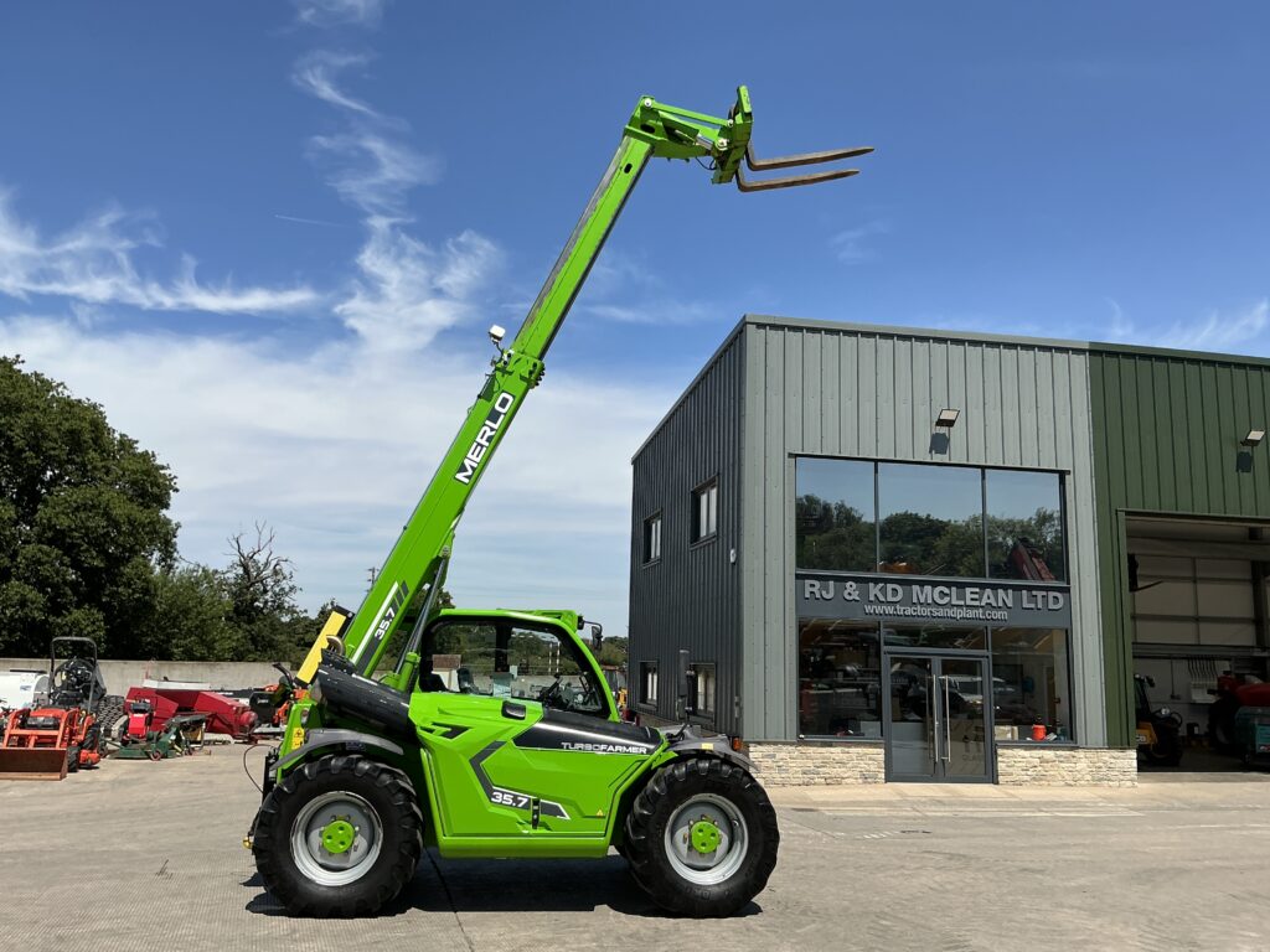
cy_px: 476
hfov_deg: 63.4
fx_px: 1027
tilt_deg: +10.5
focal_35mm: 28
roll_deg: -1.6
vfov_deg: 49.7
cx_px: 635
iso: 25
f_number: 1.8
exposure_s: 1/2427
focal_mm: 3
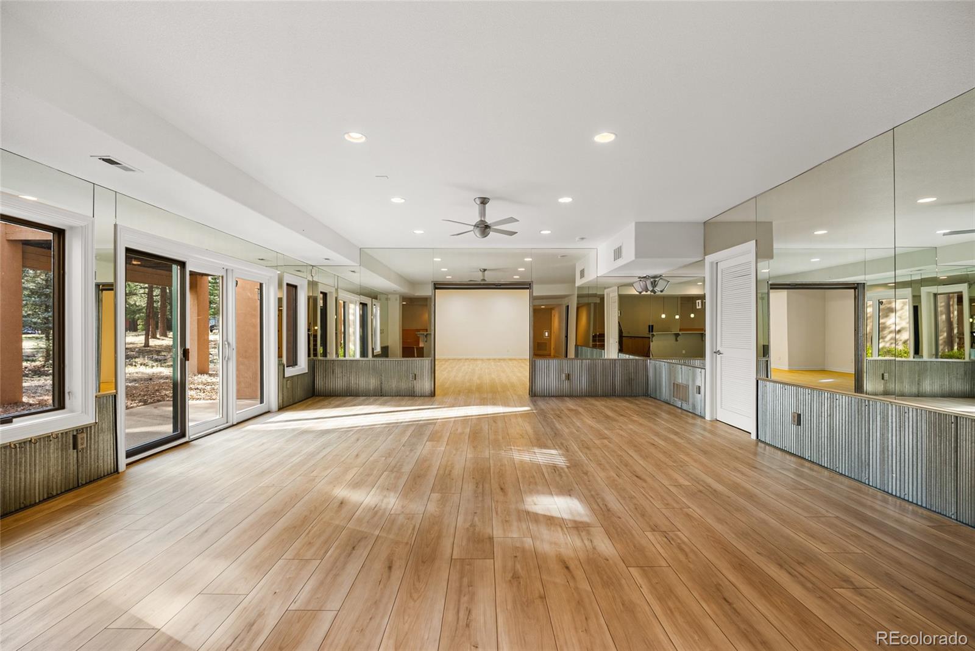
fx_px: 433
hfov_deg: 96.7
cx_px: 488
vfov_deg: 73.8
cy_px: 326
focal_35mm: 16
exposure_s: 1/6
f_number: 8
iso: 200
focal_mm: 16
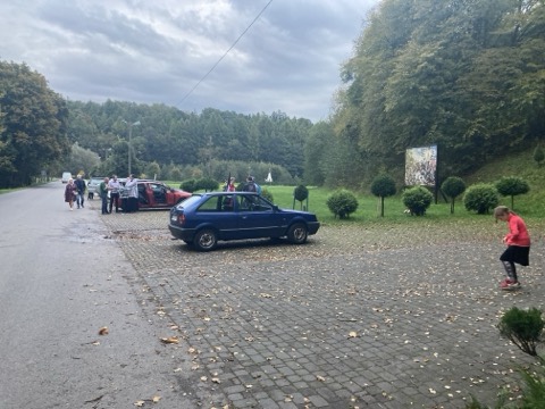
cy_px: 204
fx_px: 441
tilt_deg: -3.4
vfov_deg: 49.7
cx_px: 272
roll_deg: -2.5
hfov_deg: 63.4
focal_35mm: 28
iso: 125
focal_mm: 3.99
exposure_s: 1/60
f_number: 1.8
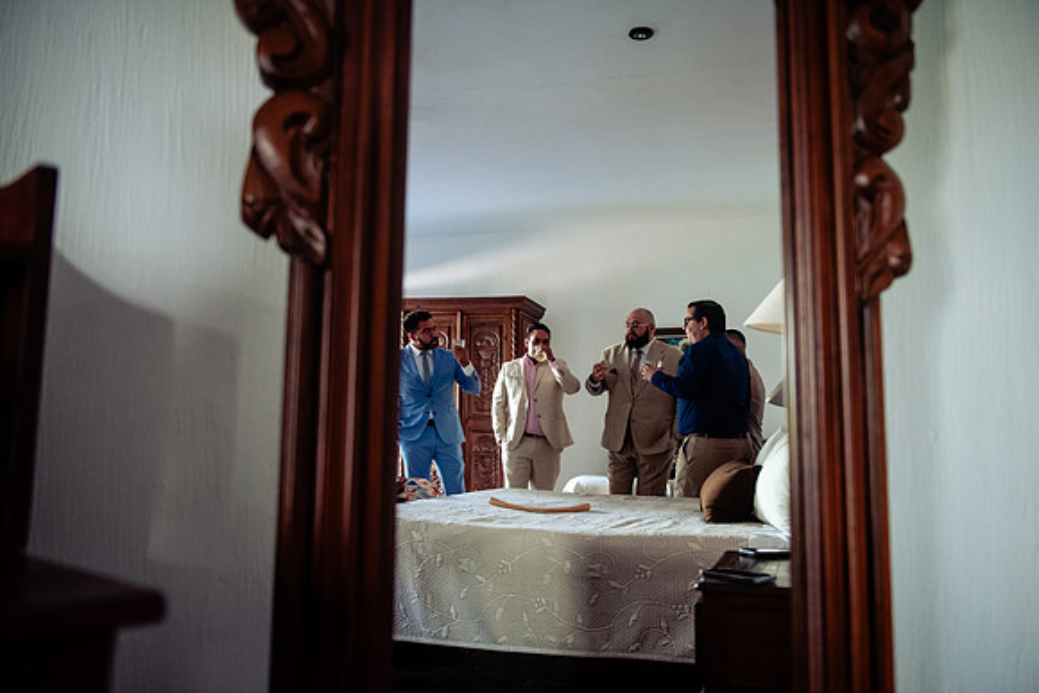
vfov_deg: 45.0
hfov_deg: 63.6
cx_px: 520
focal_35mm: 29
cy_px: 346
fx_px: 837
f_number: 2.8
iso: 2500
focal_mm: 29
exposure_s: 1/125
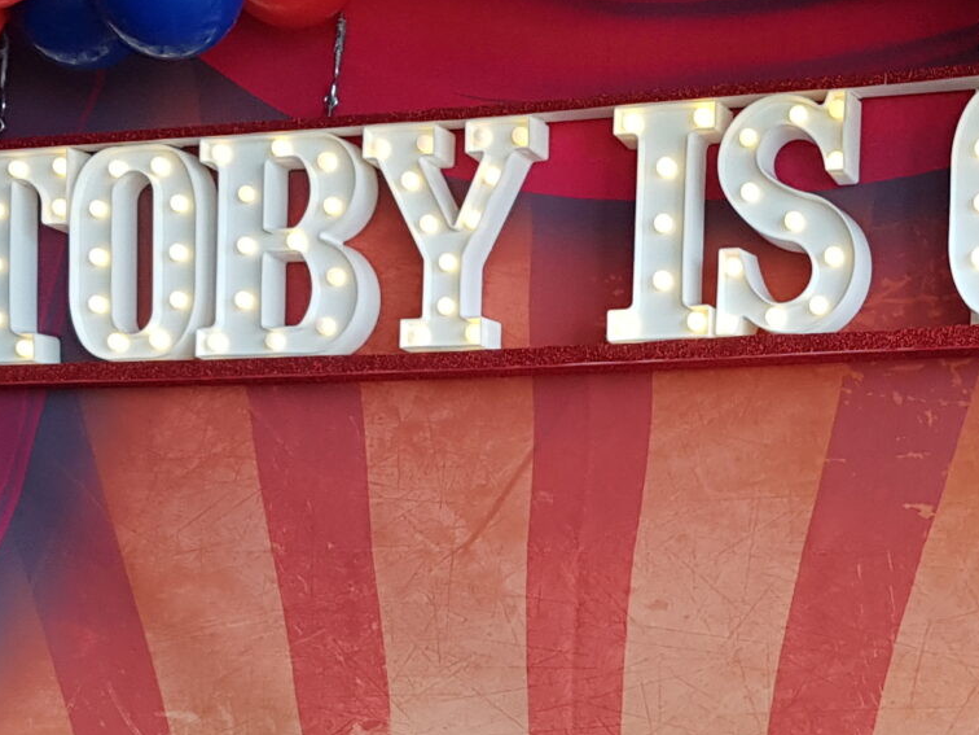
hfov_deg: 22.2
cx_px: 574
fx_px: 2489
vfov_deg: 16.4
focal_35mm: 88
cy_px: 729
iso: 80
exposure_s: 1/120
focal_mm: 4.2
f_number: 1.7
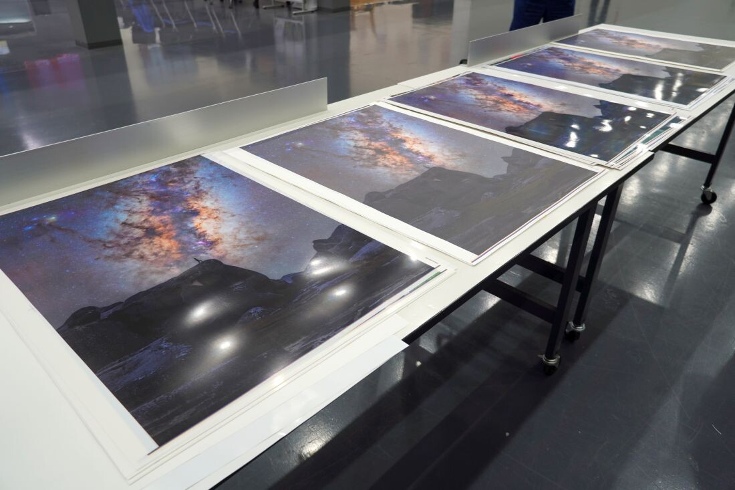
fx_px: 551
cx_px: 368
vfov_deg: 47.9
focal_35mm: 27
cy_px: 245
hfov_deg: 67.4
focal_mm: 18
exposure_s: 1/30
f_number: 3.5
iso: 100
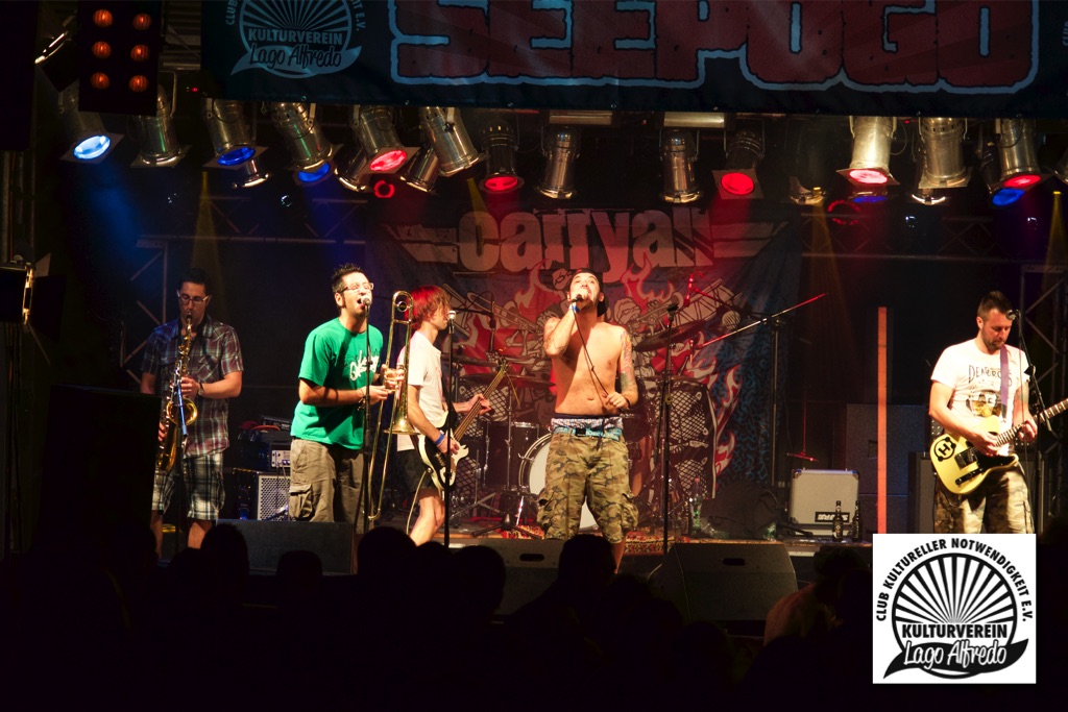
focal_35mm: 117
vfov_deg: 11.7
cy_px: 356
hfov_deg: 17.5
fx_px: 3471
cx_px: 534
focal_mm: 117
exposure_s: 1/200
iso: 8000
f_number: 5.6
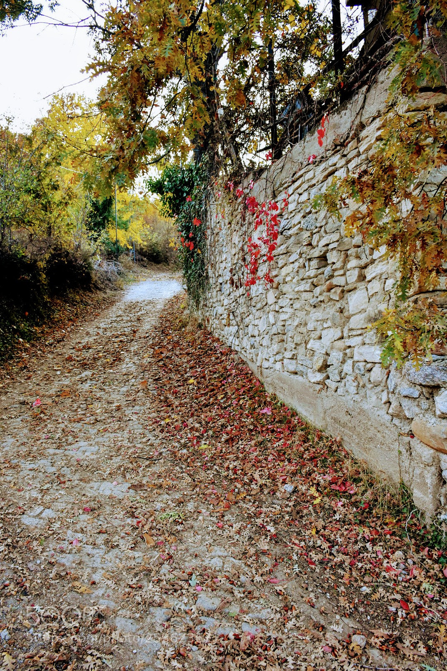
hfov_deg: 47.9
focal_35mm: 27
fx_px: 503
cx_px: 224
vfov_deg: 67.4
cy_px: 336
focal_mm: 18
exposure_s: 1/125
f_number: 6.3
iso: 400
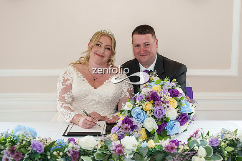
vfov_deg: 21.9
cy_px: 68
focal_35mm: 62
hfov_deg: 32.3
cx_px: 143
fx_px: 417
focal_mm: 51
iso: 800
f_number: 4
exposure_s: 1/125
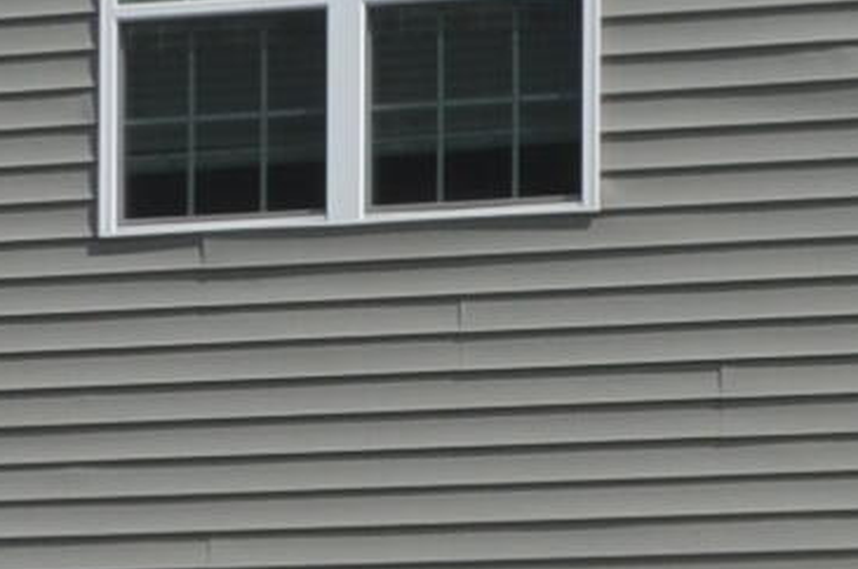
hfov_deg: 8.5
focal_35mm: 243
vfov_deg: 5.6
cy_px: 990
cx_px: 475
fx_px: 5781
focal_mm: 24
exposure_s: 1/640
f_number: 13
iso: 400
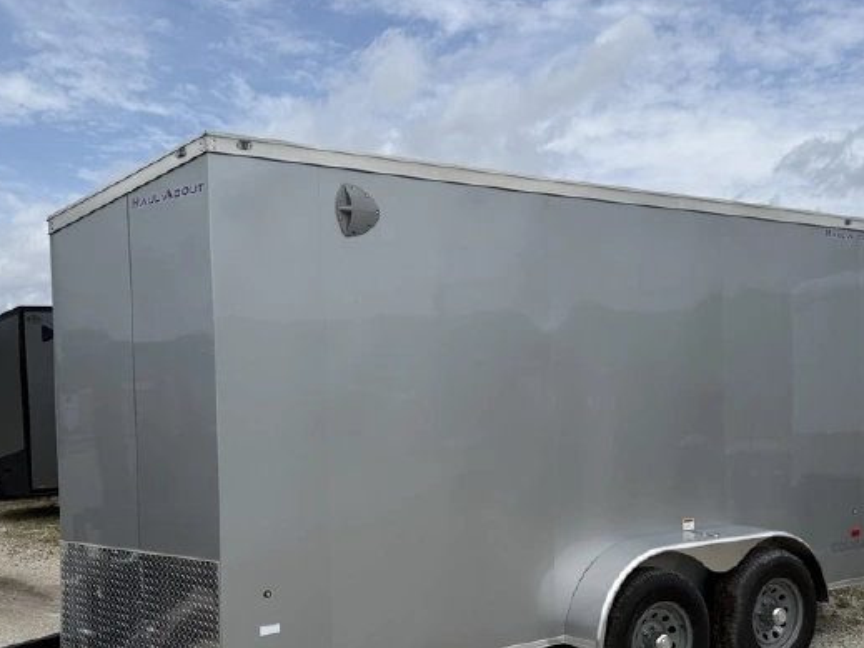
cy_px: 403
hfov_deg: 50.1
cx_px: 468
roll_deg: +1.9
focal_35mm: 37
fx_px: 923
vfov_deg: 38.4
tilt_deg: -1.4
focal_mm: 6.76
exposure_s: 1/8130
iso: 80
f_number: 1.78
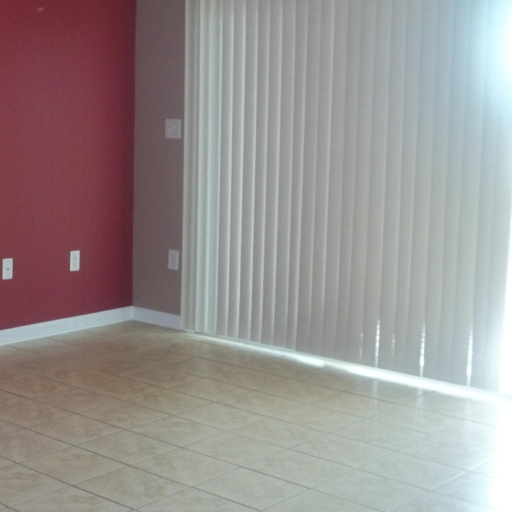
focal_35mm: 58
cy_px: 215
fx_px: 971
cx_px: 50
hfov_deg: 28.4
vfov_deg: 29.5
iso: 160
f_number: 3.3
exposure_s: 1/60
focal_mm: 5.9
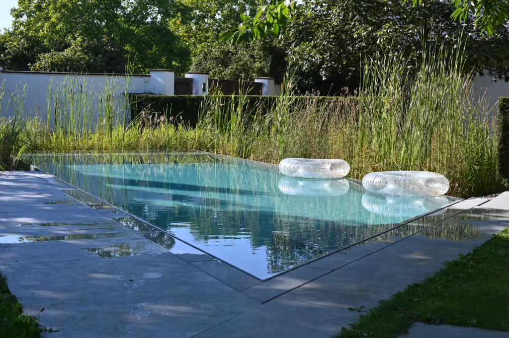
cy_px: 169
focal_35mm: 53
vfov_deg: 25.5
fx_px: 749
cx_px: 254
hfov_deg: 37.5
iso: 160
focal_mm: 53
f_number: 9
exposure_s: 1/200
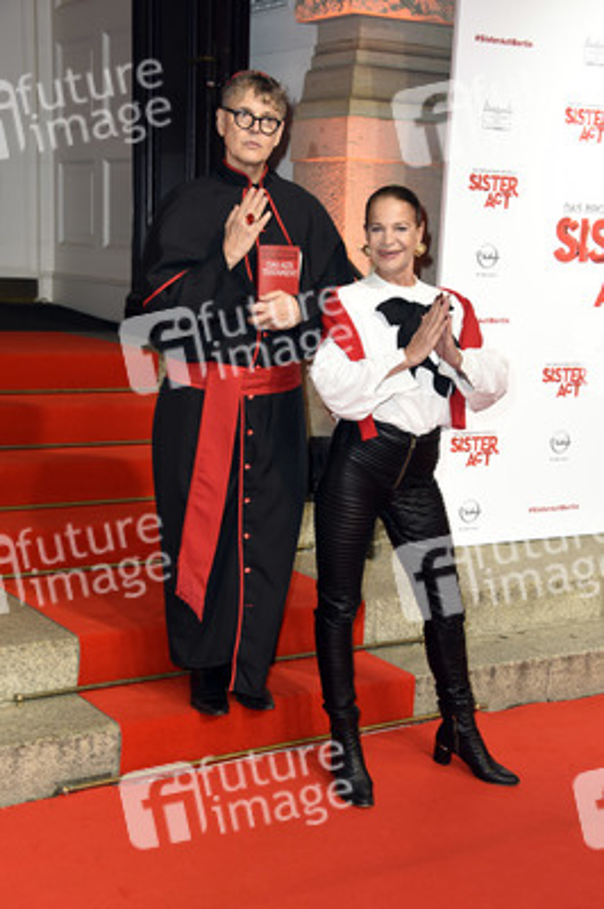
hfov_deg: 24.6
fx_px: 1386
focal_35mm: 55
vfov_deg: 36.3
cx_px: 302
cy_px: 454
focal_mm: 55
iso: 800
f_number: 5.6
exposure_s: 1/250
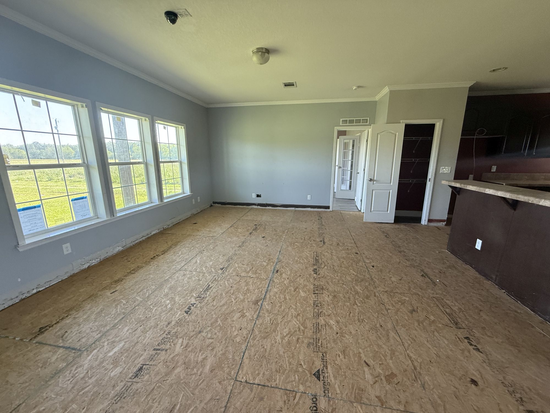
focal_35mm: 14
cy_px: 206
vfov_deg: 85.7
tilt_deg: -12.4
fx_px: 222
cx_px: 275
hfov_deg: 102.1
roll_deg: -0.6
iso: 200
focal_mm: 2.22
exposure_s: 1/99
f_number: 2.2
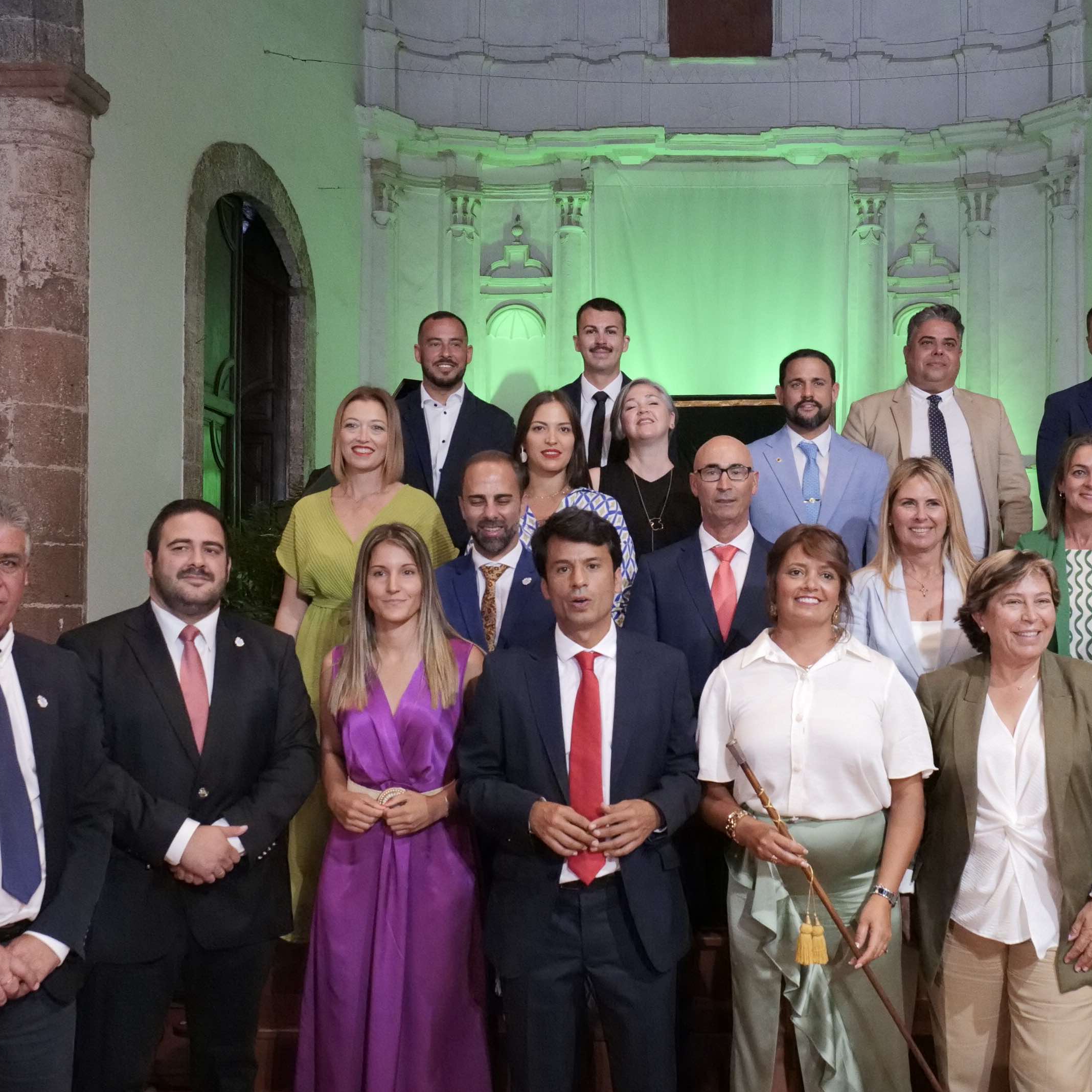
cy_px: 589
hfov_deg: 48.1
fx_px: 1213
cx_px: 667
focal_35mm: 34
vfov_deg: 48.4
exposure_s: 1/200
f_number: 7.1
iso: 12800
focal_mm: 20
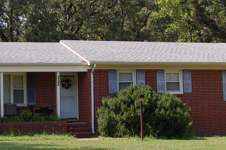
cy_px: 85
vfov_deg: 17.5
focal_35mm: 78
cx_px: 54
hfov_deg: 25.7
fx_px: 489
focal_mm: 18
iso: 200
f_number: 7.1
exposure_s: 1/200
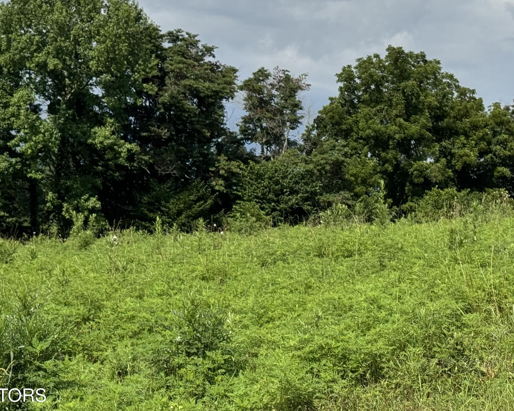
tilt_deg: +7.0
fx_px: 1202
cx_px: 342
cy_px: 100
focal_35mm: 79
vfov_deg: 19.3
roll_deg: -2.9
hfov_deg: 24.0
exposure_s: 1/9009
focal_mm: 6.76
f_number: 1.78
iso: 80
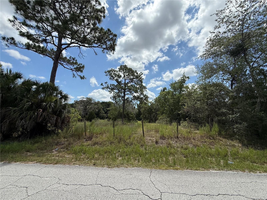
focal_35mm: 14
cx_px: 134
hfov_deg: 102.1
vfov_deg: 85.7
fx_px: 108
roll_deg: -1.5
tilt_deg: +9.9
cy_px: 100
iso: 50
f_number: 2.2
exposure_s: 1/3891
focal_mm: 2.22
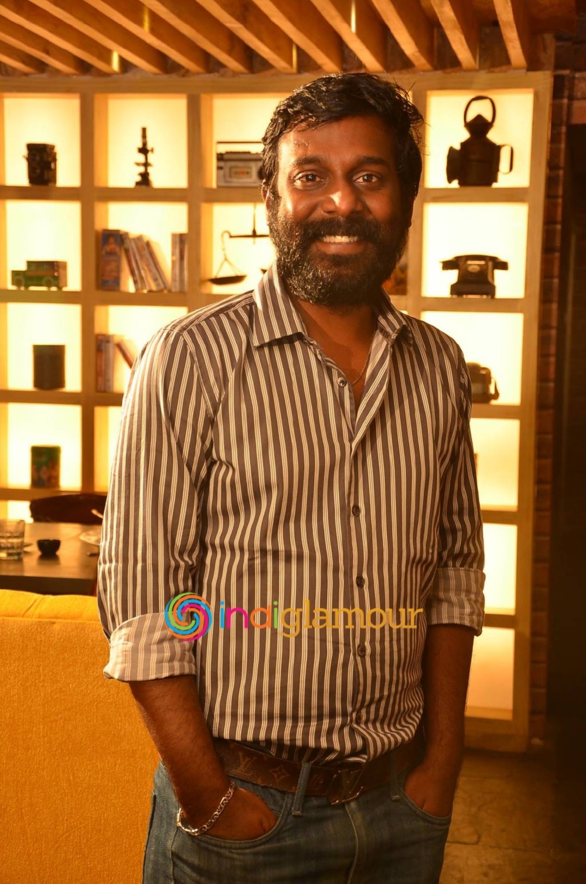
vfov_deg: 32.0
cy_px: 442
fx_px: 1545
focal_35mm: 63
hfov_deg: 21.5
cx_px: 293
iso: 800
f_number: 4.8
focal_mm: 42
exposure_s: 1/125
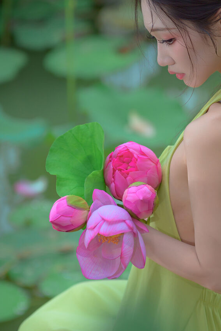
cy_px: 166
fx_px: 2319
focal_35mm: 252
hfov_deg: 5.4
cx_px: 193
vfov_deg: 8.2
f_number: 2.8
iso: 64
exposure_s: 1/1250
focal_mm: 119
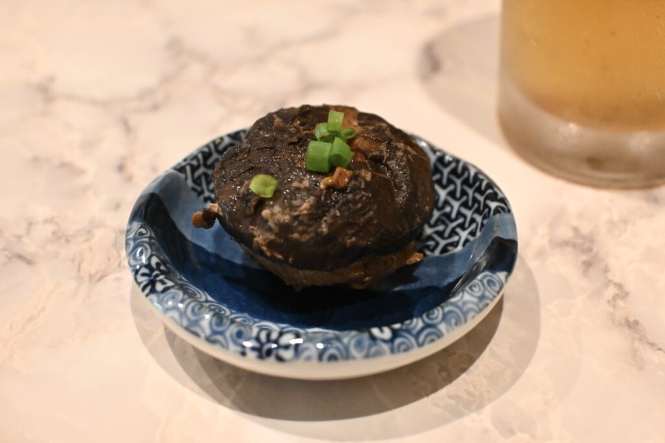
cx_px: 332
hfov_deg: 43.6
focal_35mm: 45
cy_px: 222
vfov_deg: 29.8
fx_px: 831
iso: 5000
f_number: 4.8
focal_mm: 30
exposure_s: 1/60
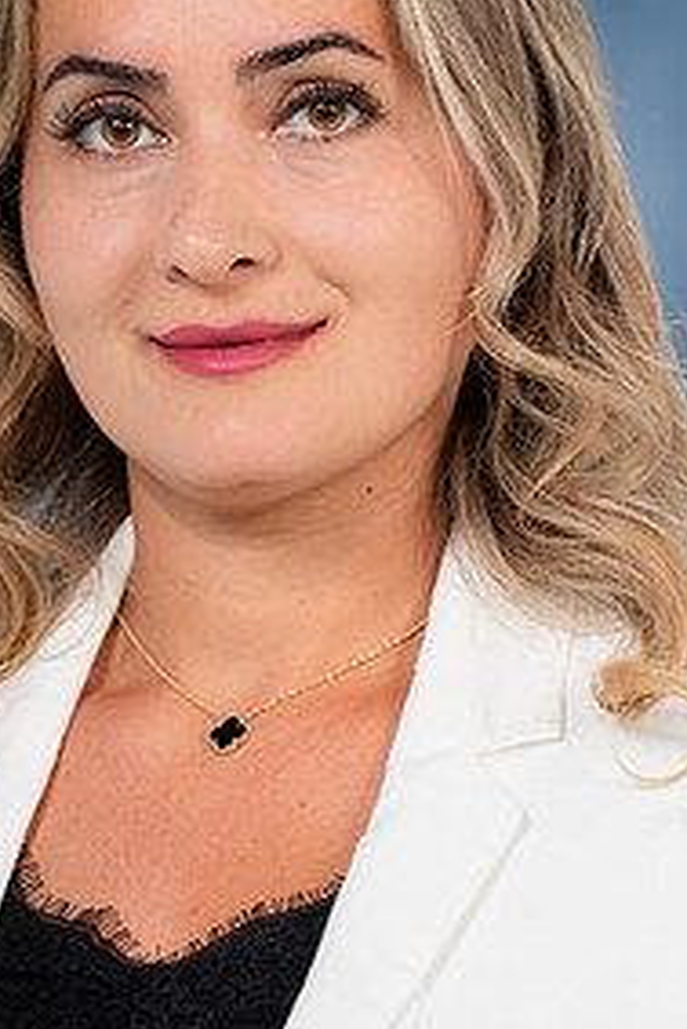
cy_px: 458
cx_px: 254
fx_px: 8176
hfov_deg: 4.8
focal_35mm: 286
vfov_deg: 7.2
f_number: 5.6
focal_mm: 180
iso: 320
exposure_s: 1/200
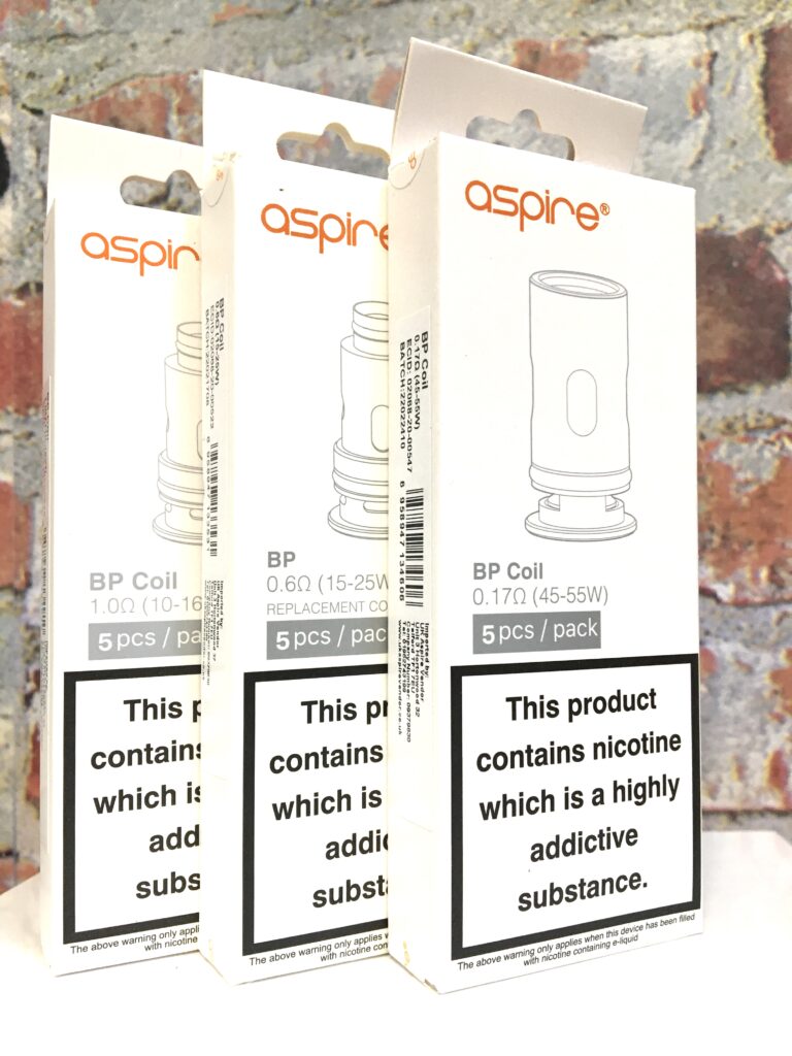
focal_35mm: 29
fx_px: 885
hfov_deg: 48.2
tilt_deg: +3.0
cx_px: 396
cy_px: 528
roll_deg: +2.3
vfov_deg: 61.7
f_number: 2.2
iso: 50
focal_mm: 4.15
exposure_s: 1/33
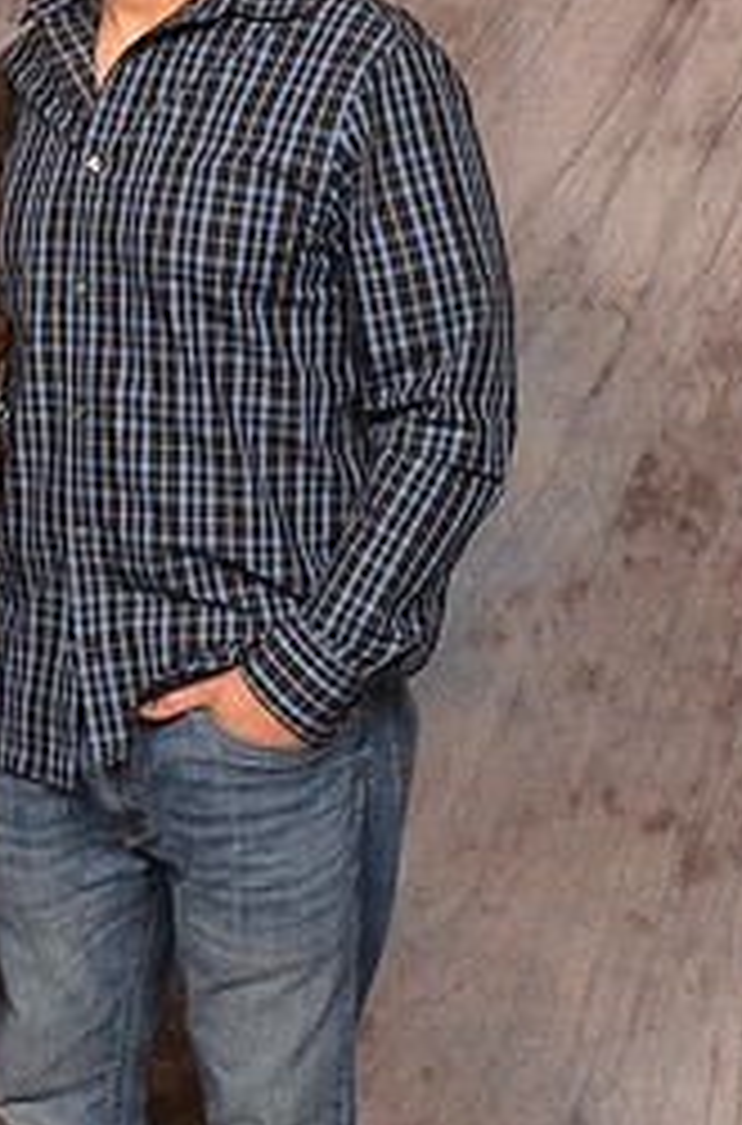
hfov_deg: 15.3
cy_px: 572
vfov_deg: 23.4
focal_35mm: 87
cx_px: 13
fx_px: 2713
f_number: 5.6
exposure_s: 1/60
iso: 200
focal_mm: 25
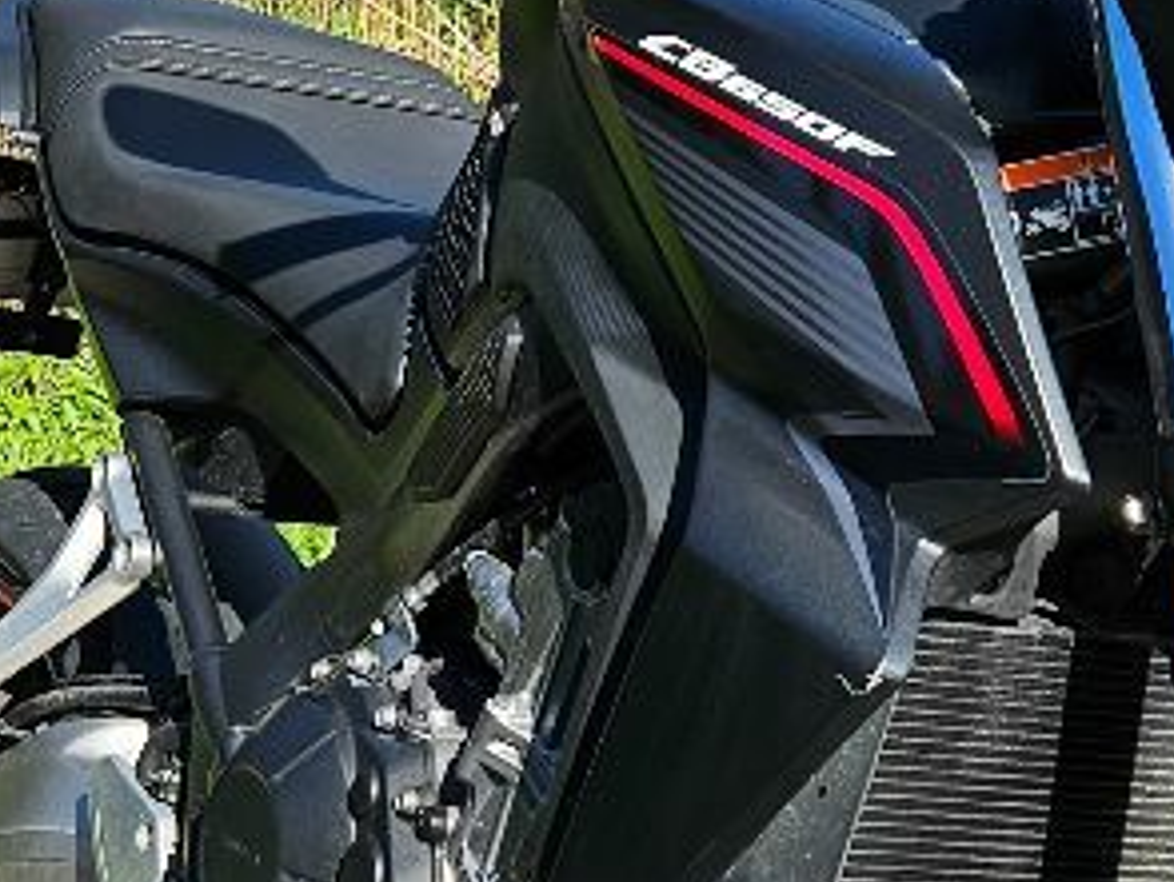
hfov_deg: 19.6
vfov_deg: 14.8
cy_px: 355
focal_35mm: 100
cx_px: 523
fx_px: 3394
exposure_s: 1/1700
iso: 32
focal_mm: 5.4
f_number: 1.8
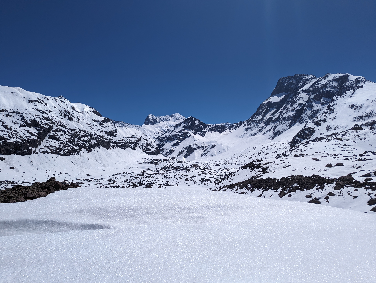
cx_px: 188
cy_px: 142
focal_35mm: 24
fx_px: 261
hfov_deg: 71.5
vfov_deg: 56.9
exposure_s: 1/8696
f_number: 1.85
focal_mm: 6.81
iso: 62
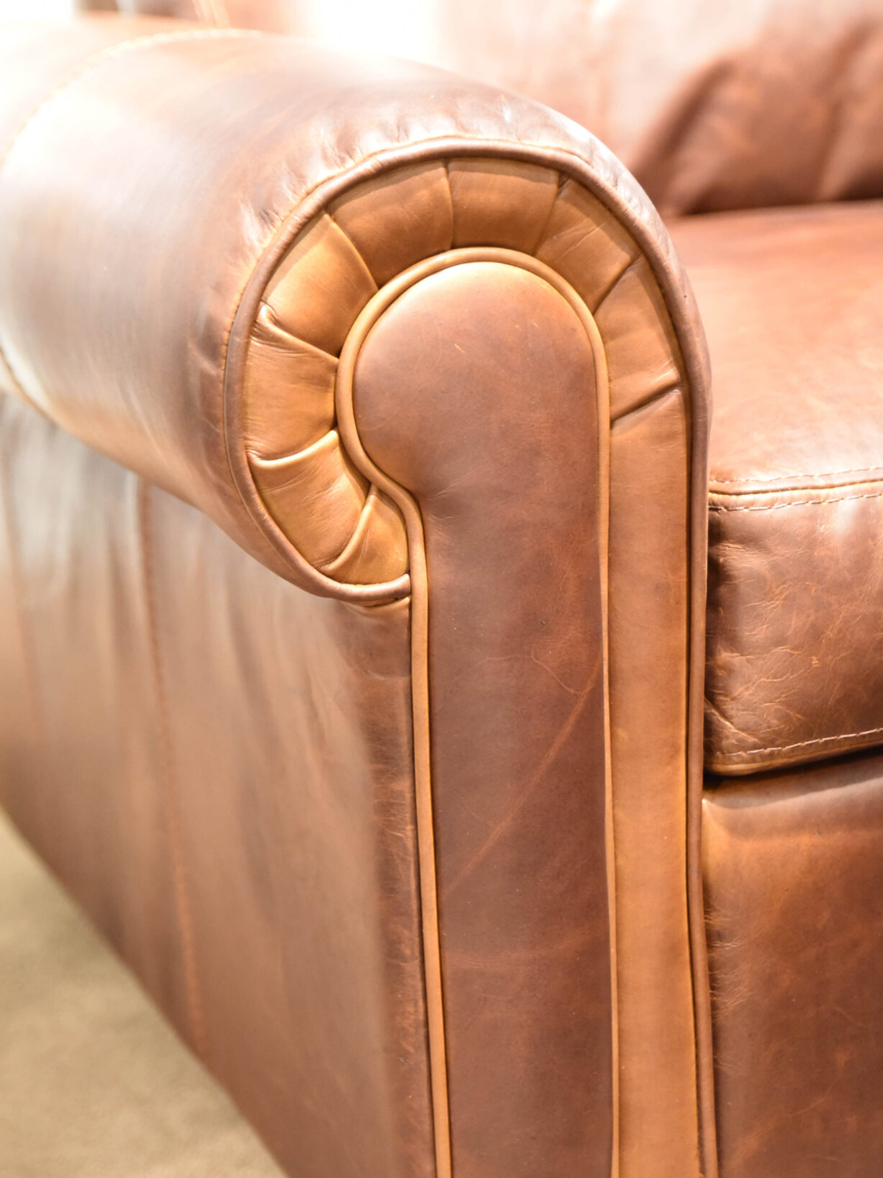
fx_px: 2449
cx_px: 516
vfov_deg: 27.0
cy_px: 658
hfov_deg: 20.4
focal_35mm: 72
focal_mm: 48
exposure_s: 1/60
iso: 6400
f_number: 2.8
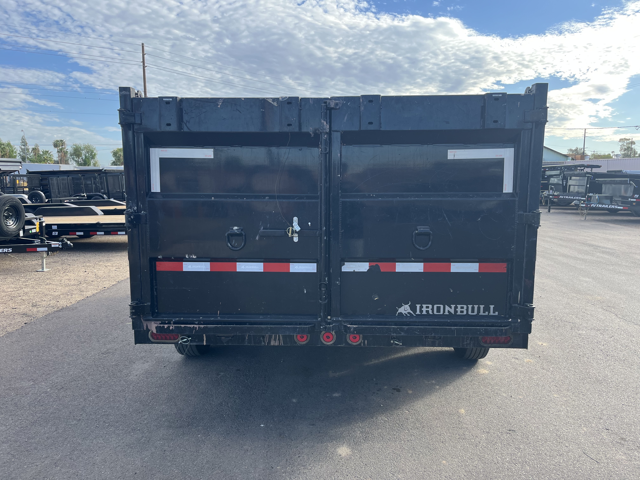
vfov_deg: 53.1
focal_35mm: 26
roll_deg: +0.8
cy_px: 240
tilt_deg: -8.3
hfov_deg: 67.3
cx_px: 320
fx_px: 481
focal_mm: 5.1
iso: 50
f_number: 1.6
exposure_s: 1/878
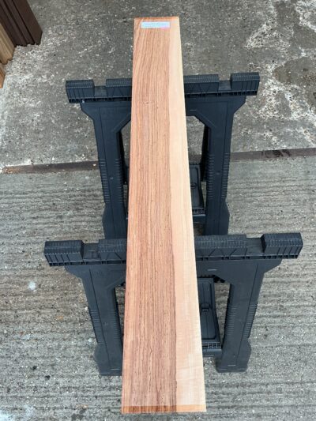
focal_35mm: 29
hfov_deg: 48.2
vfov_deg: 61.6
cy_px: 210
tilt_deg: -61.0
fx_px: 353
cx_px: 158
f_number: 1.8
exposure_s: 1/100
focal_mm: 3
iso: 50
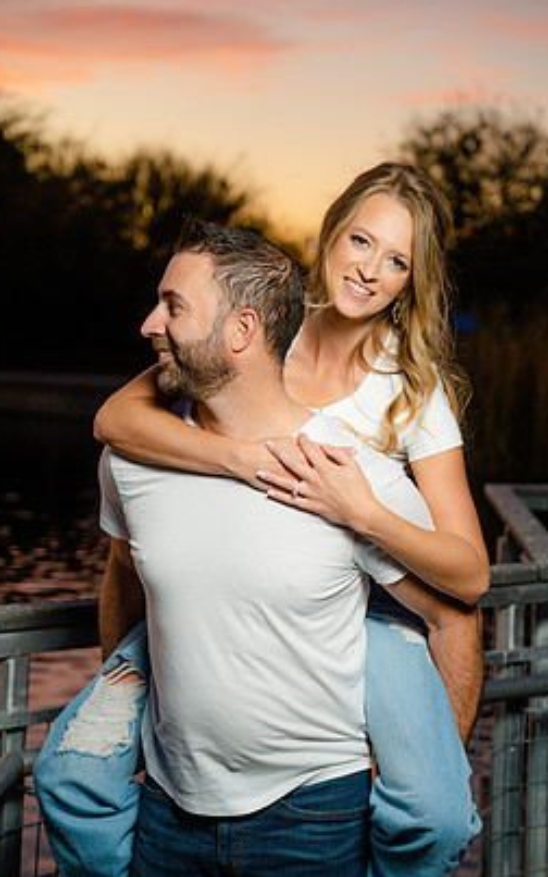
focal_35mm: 83
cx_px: 263
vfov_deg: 24.9
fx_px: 1983
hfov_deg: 15.7
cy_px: 481
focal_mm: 73
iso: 640
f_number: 4
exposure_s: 1/200
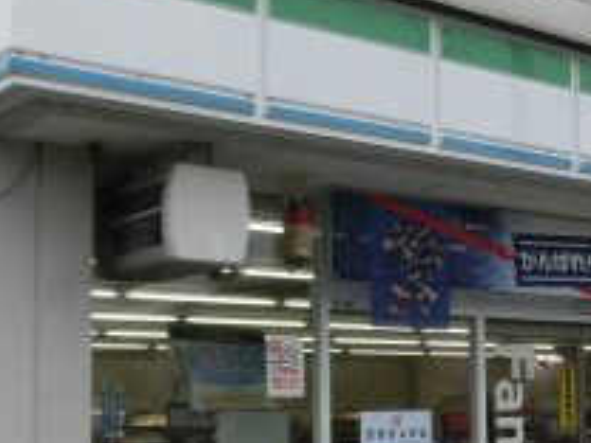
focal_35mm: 74
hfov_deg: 24.4
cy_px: 278
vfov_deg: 19.9
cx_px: 671
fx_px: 1263
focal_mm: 4.24
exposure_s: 1/400
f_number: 3
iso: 80
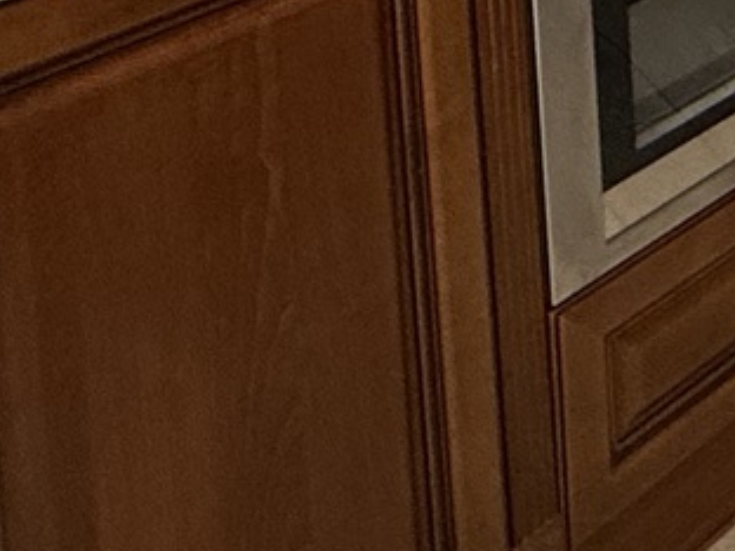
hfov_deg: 15.0
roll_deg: +0.2
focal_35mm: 92
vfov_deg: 13.5
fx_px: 1953
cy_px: -584
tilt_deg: -5.6
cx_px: 1658
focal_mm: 2.22
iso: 250
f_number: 2.2
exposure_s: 1/99
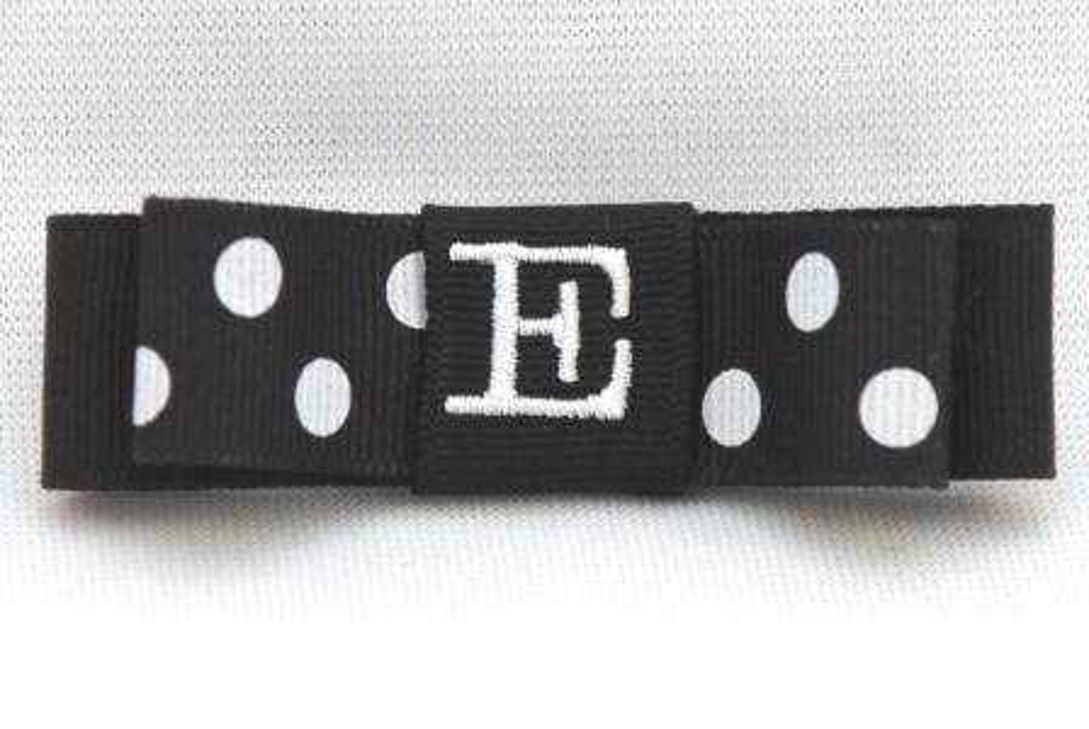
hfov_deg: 17.0
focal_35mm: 120
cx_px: 544
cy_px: 364
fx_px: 3635
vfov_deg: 11.5
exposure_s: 1/125
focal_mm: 80
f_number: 4.5
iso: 640
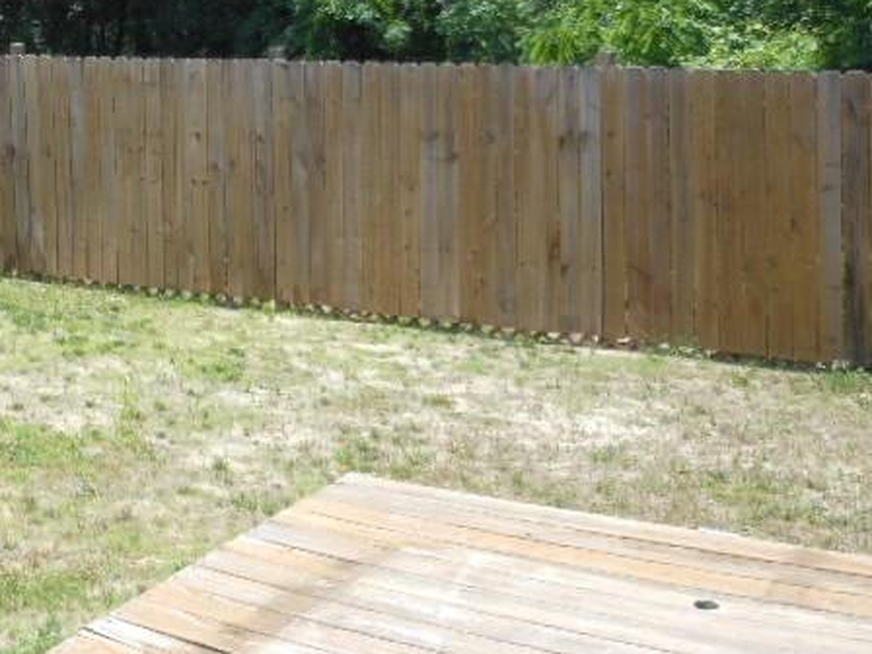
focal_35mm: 64
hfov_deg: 29.0
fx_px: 1612
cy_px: 97
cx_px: 78
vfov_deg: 22.5
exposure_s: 1/400
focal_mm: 5
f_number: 3.7
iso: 80
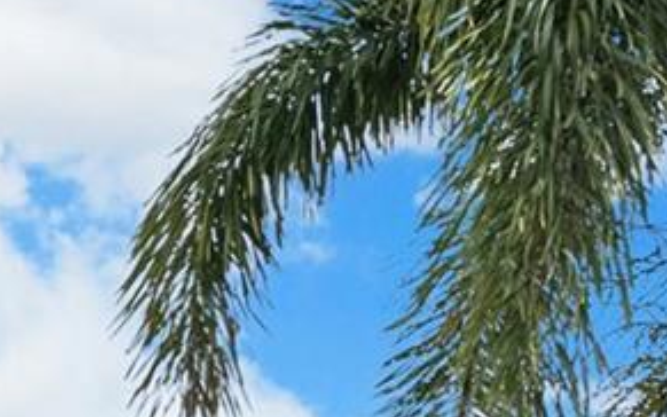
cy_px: 1092
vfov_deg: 10.6
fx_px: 1836
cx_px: -782
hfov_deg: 15.2
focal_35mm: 101
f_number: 11
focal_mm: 18
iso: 100
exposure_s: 1/200
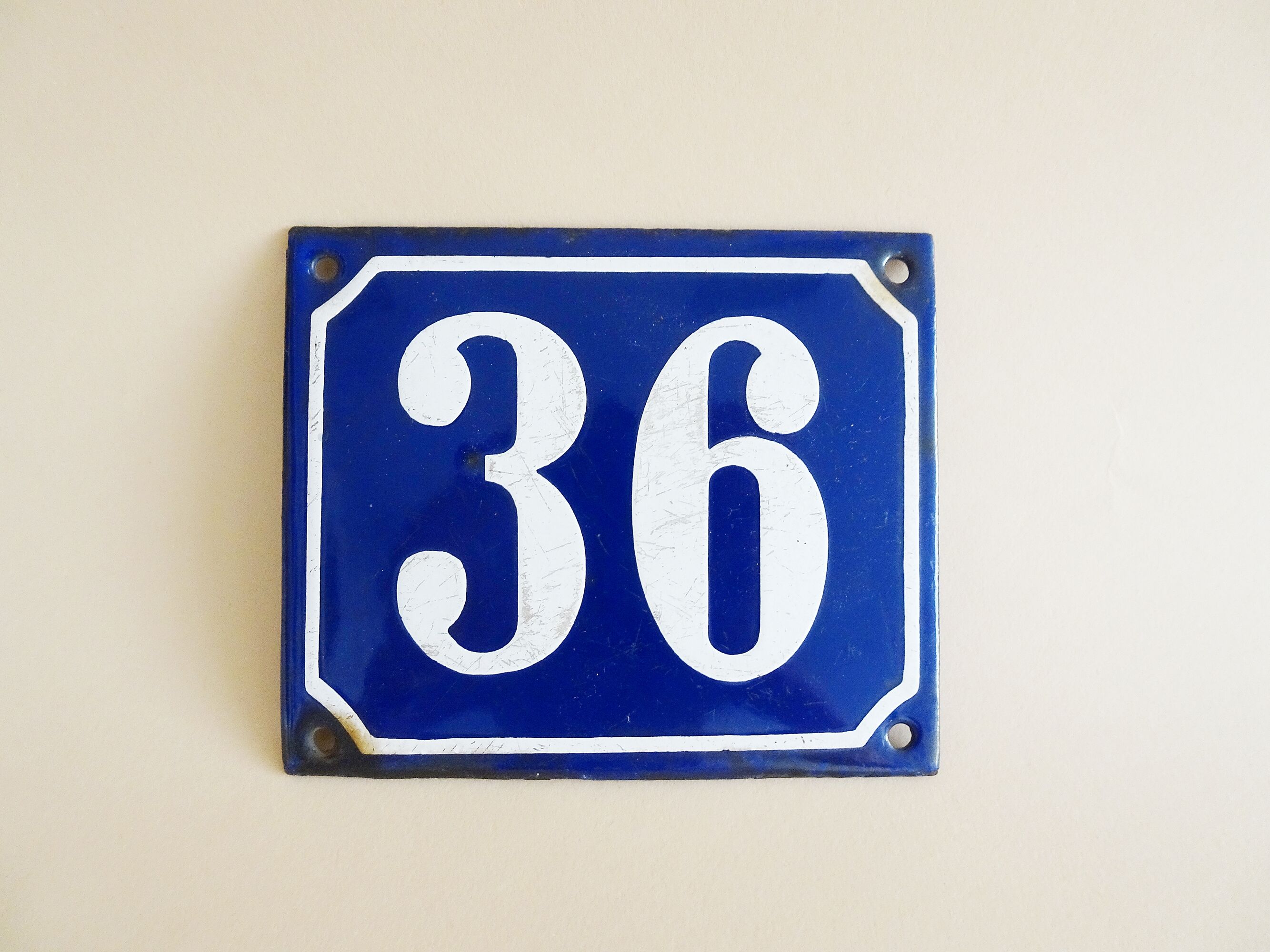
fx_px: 880
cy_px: 476
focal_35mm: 24
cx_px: 635
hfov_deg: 71.6
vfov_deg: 56.8
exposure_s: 1/30
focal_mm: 4.1
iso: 200
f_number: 3.5
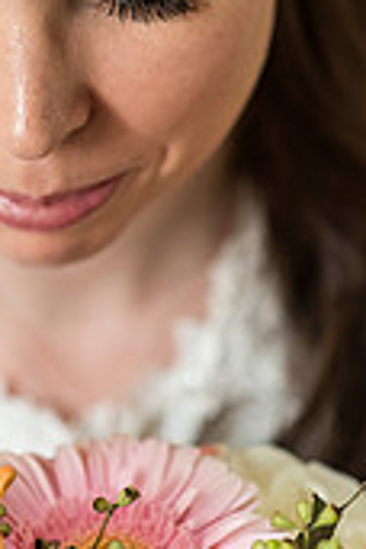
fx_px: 3416
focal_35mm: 224
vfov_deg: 9.1
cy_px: 0
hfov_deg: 6.1
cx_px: -22
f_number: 2.5
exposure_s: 1/500
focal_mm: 85
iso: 1600
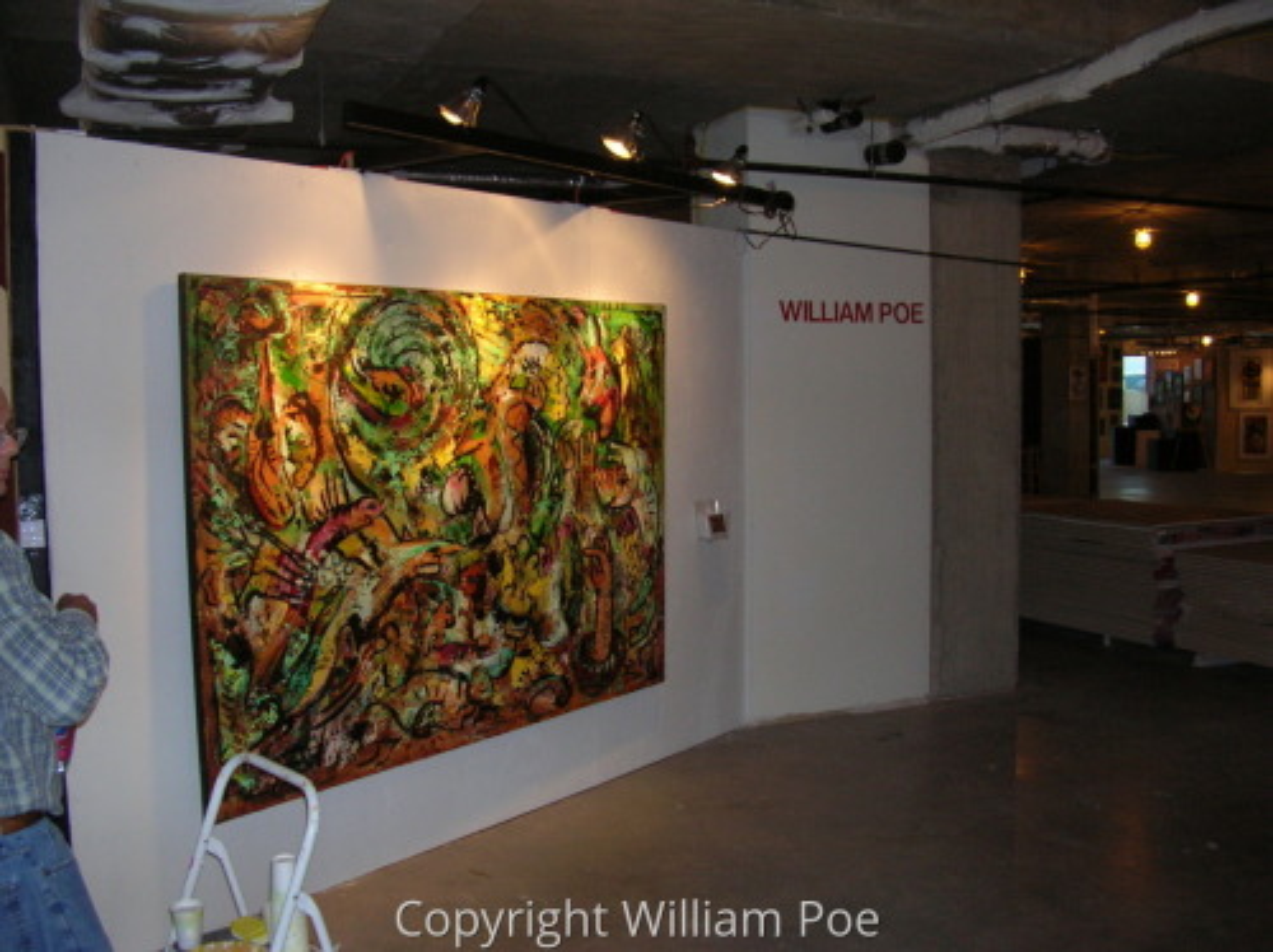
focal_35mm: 35
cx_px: 636
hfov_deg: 52.7
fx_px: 1286
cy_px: 476
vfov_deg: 40.6
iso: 103
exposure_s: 1/60.1
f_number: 2.8
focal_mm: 5.8
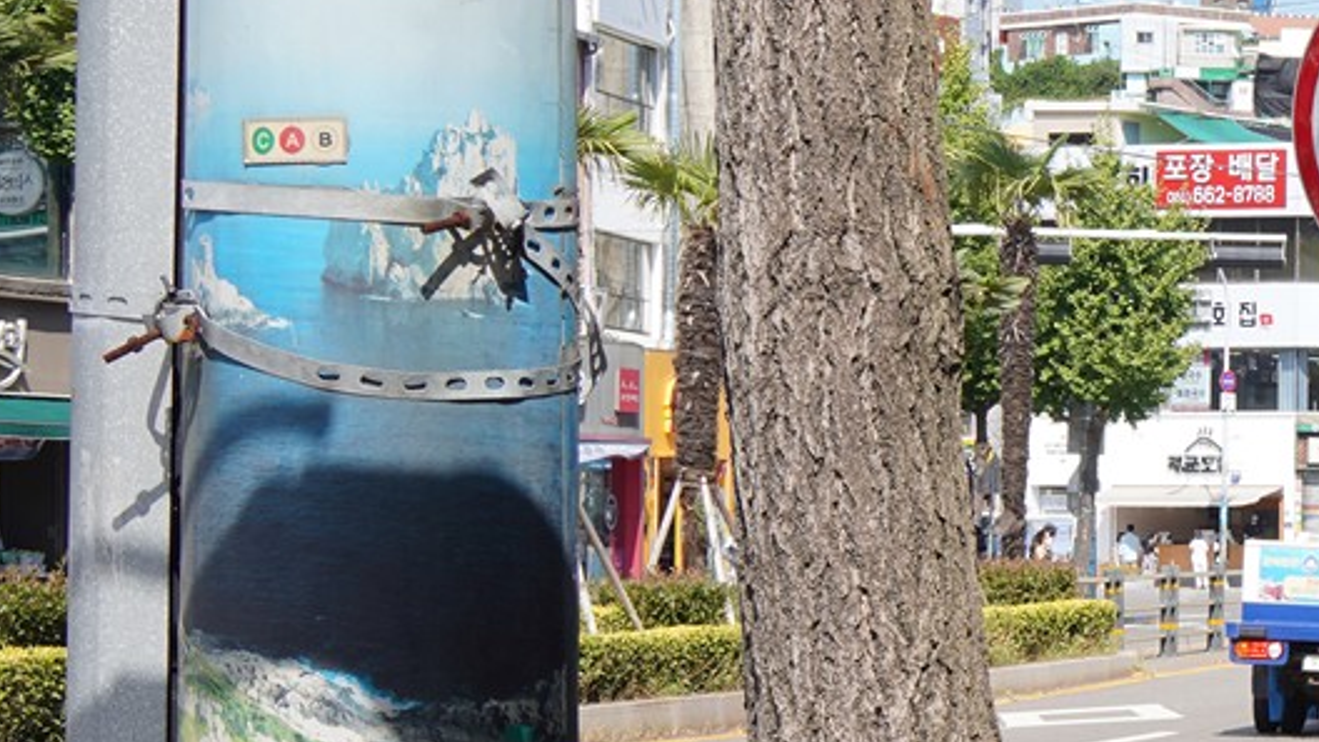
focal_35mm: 139
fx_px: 4861
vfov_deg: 8.7
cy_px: 472
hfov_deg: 14.0
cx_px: 2258
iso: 100
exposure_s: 1/100
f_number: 10
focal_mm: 35
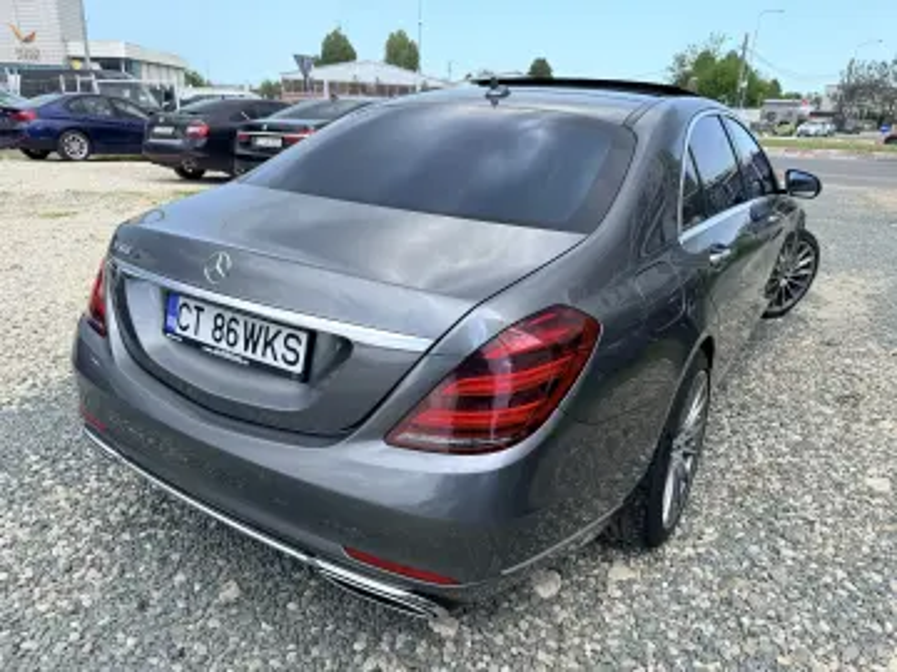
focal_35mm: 24
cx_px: 448
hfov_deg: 71.6
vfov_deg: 56.8
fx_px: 622
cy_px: 336
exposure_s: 1/1901
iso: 80
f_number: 1.78
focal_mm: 6.76
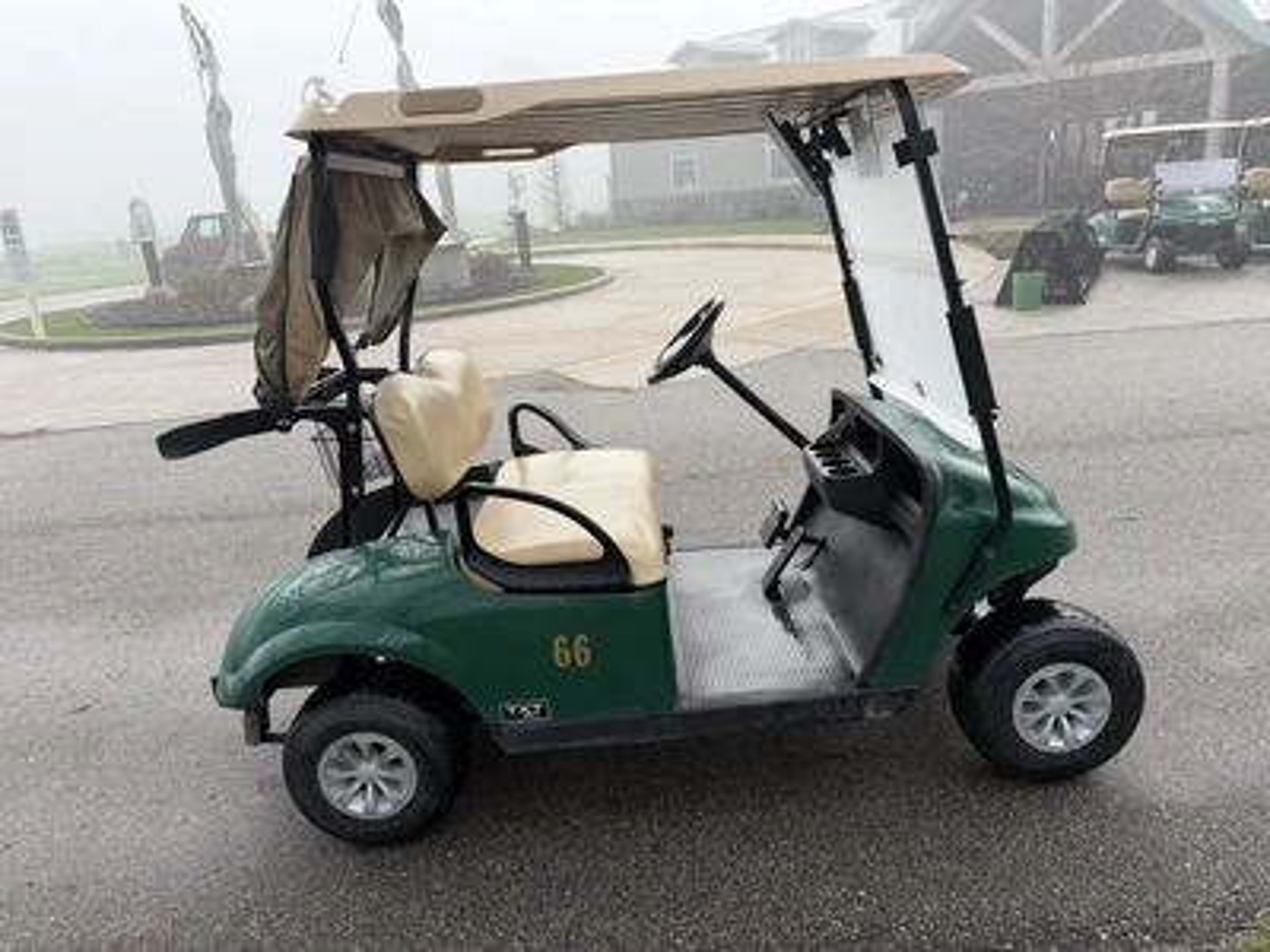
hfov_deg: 71.6
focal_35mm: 24
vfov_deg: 56.8
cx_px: 635
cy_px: 476
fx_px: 881
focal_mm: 6.76
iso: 80
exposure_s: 1/708
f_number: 1.78
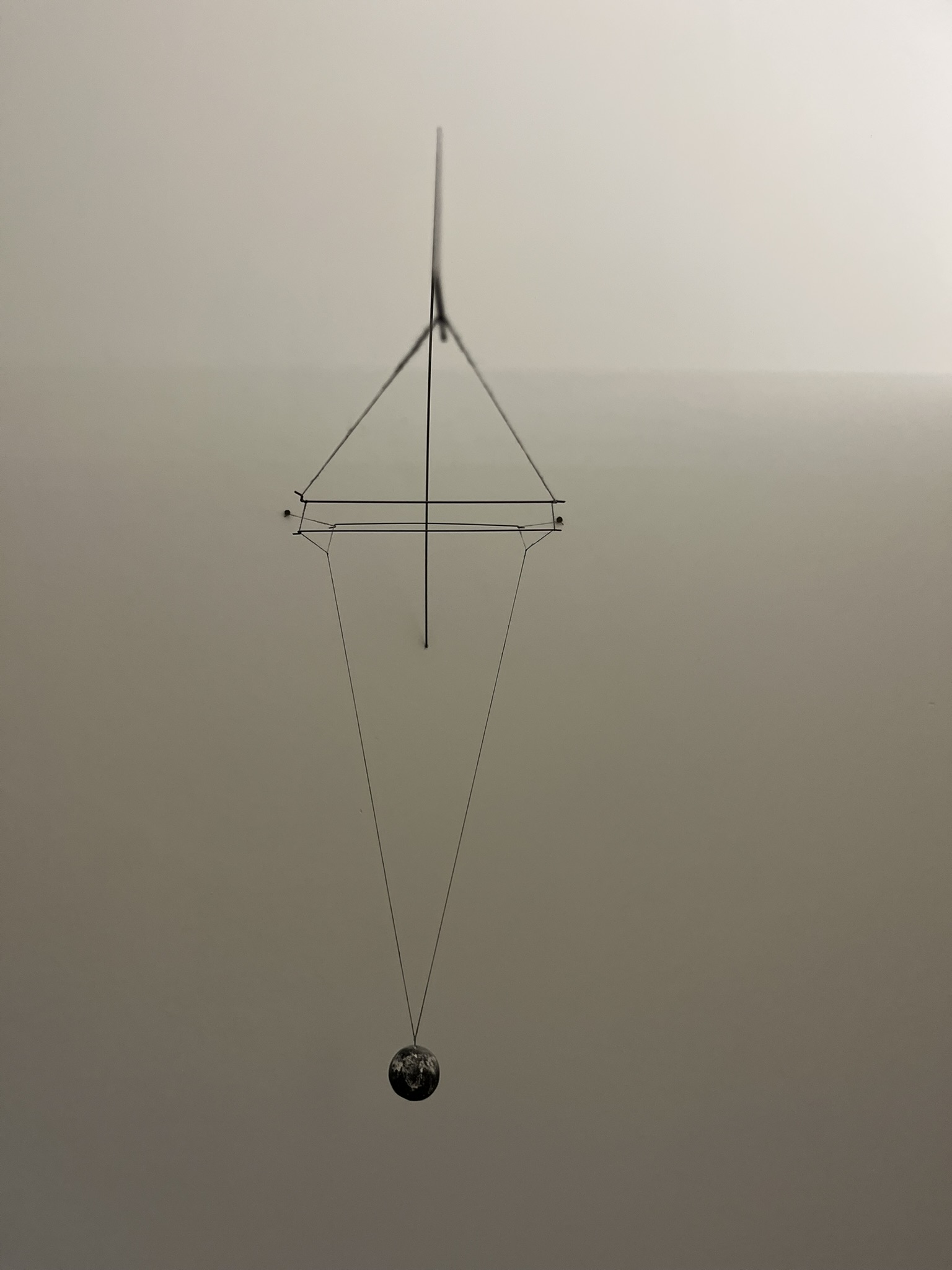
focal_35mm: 26
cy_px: 635
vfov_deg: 67.3
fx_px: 953
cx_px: 476
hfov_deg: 53.1
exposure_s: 1/50
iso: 160
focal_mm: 5.1
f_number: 1.6
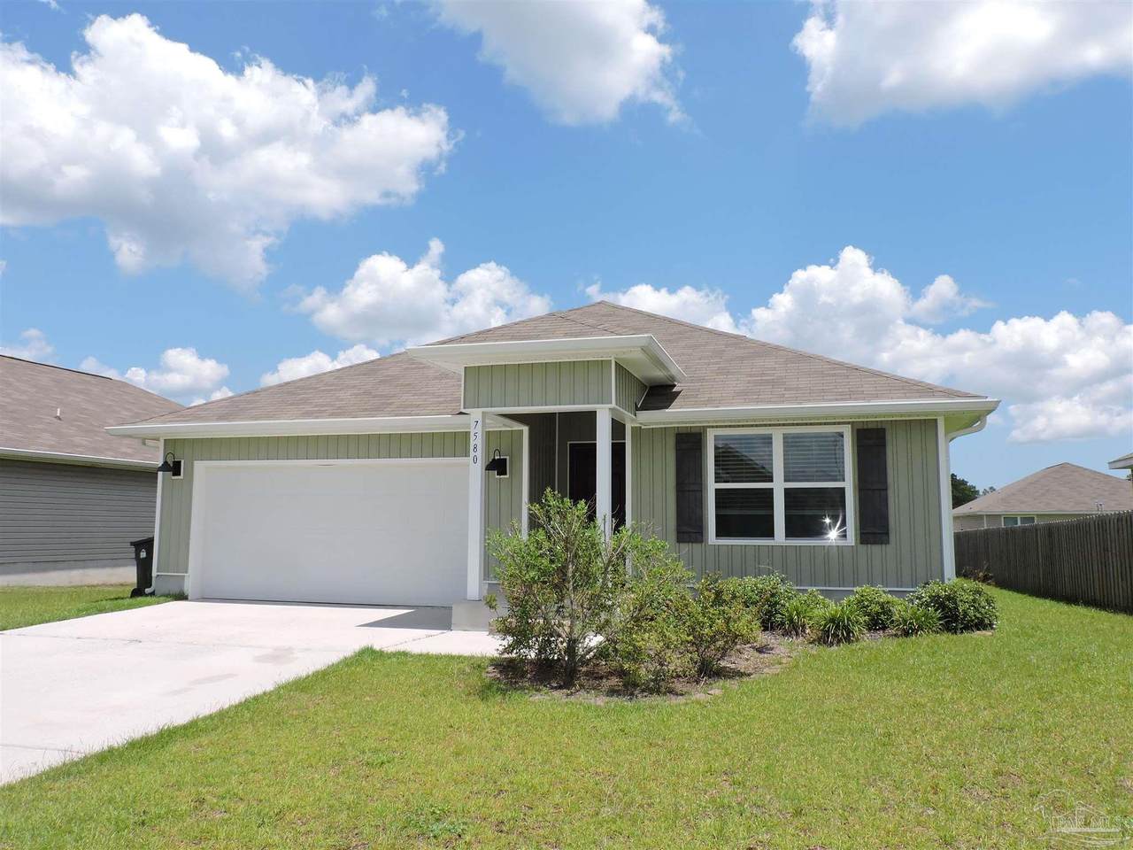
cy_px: 425
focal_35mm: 28
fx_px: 916
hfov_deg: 63.4
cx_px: 566
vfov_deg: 49.7
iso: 180
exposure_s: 1/2000
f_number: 3.4
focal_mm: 5
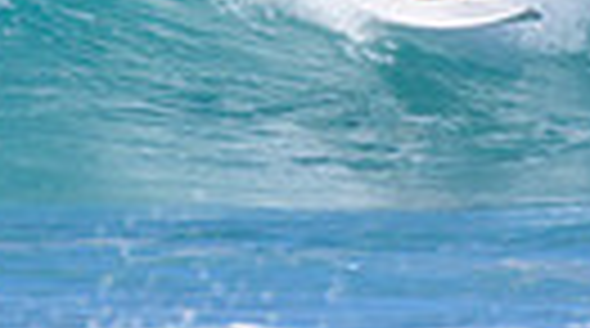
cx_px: 446
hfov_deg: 0.5
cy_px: -276
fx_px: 72631
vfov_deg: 0.3
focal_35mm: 4653
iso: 800
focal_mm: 1000
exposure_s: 1/2000
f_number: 11
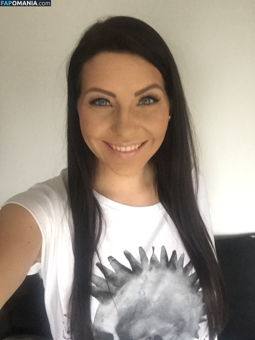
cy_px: 170
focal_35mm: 31
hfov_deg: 45.4
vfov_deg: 58.4
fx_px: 304
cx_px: 128
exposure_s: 1/20
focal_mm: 2.65
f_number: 2.2
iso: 250
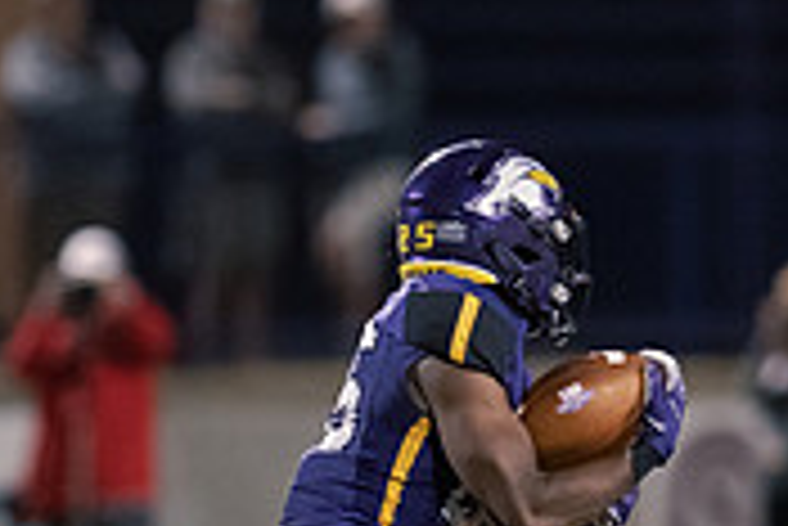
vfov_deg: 1.4
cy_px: 420
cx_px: 455
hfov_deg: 2.1
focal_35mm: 992
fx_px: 21731
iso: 6400
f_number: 2.8
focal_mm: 300
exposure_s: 1/640
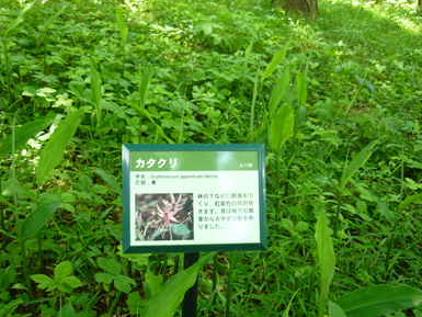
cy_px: 166
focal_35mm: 36
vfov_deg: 39.7
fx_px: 439
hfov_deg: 51.3
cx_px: 204
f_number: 2.8
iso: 125
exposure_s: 1/30
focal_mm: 5.5
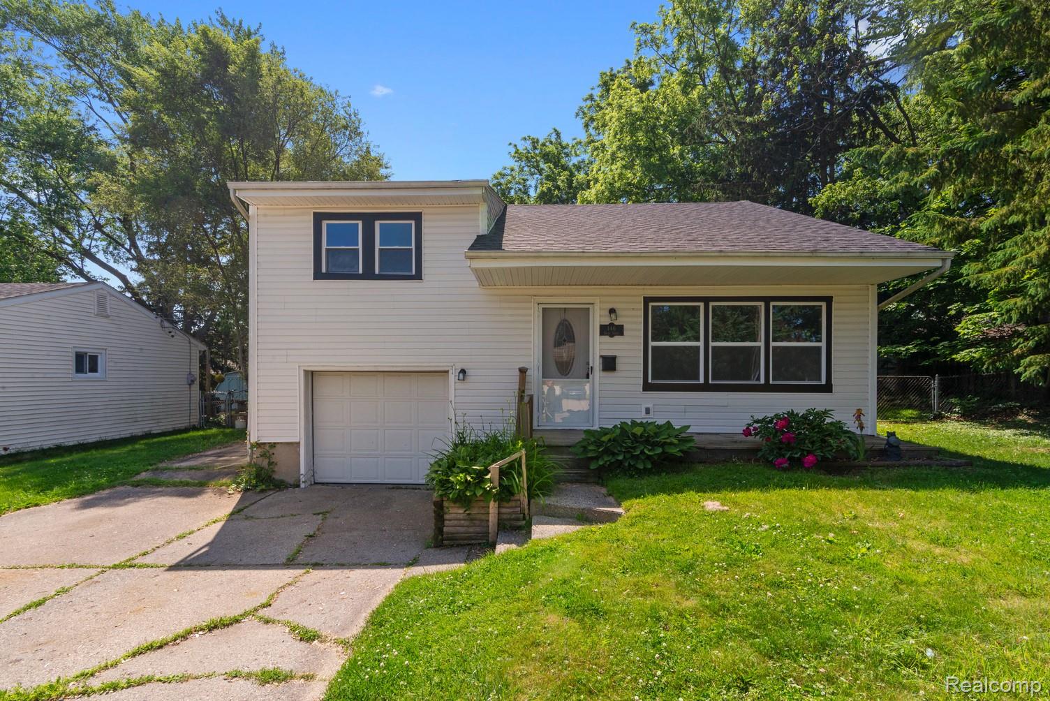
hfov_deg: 93.3
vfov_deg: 70.5
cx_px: 525
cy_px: 350
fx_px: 496
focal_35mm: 17
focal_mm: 17
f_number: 9
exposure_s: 1/200
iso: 320
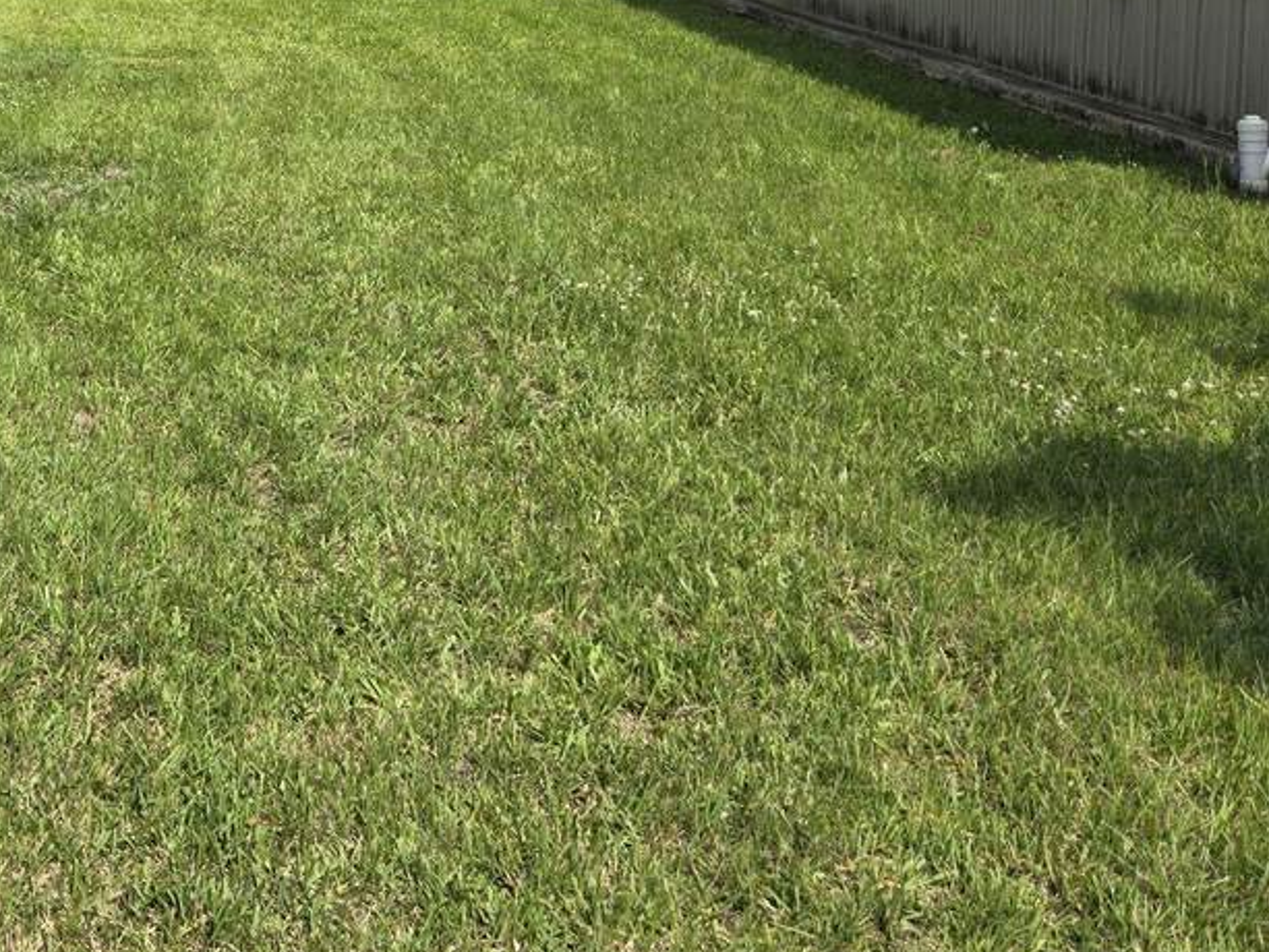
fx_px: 1760
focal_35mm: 48
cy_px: 14
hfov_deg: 37.3
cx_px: 147
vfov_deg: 28.5
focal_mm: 5.4
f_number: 1.8
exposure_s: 1/2038
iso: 25
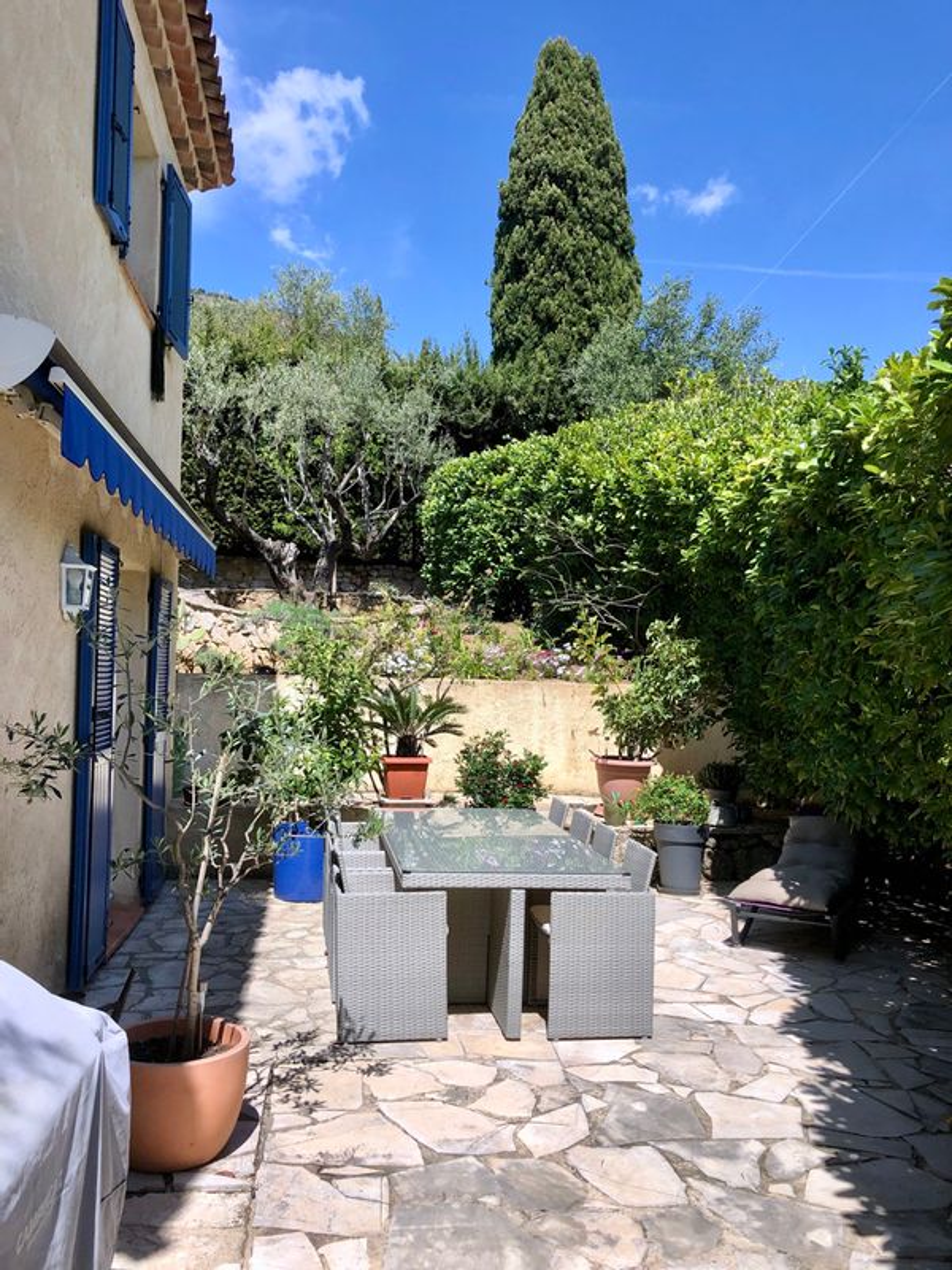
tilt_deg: +3.8
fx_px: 1027
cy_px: 635
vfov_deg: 63.4
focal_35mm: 28
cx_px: 476
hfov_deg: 49.7
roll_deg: +0.2
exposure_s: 1/1736
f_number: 1.8
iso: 20
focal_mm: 4
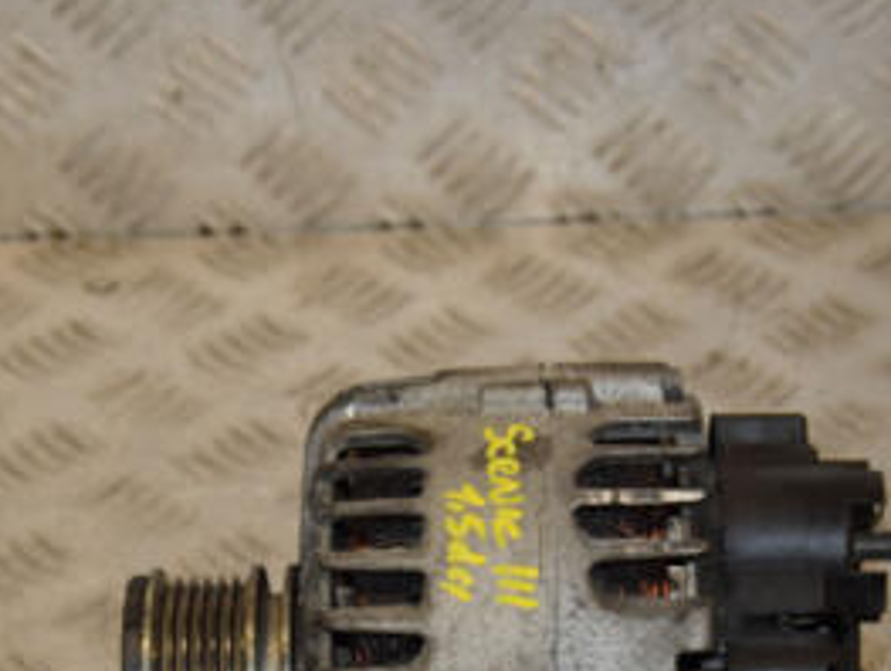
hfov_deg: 14.3
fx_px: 3557
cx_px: 471
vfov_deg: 10.7
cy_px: 661
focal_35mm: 138
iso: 800
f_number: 6.3
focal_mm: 42
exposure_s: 1/200
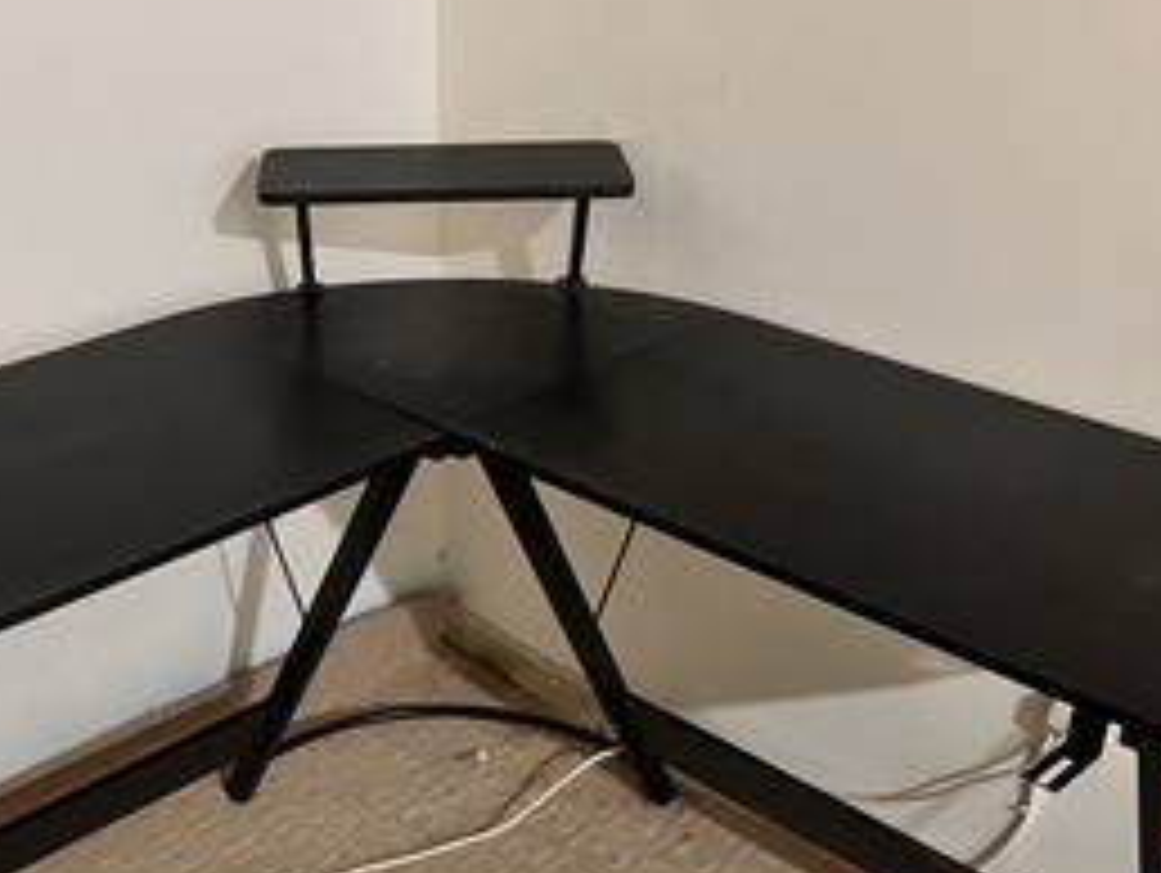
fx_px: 1544
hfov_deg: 40.8
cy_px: 700
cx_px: 416
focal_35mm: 46
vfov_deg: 30.8
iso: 800
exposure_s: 1/30
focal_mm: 5.1
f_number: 1.6
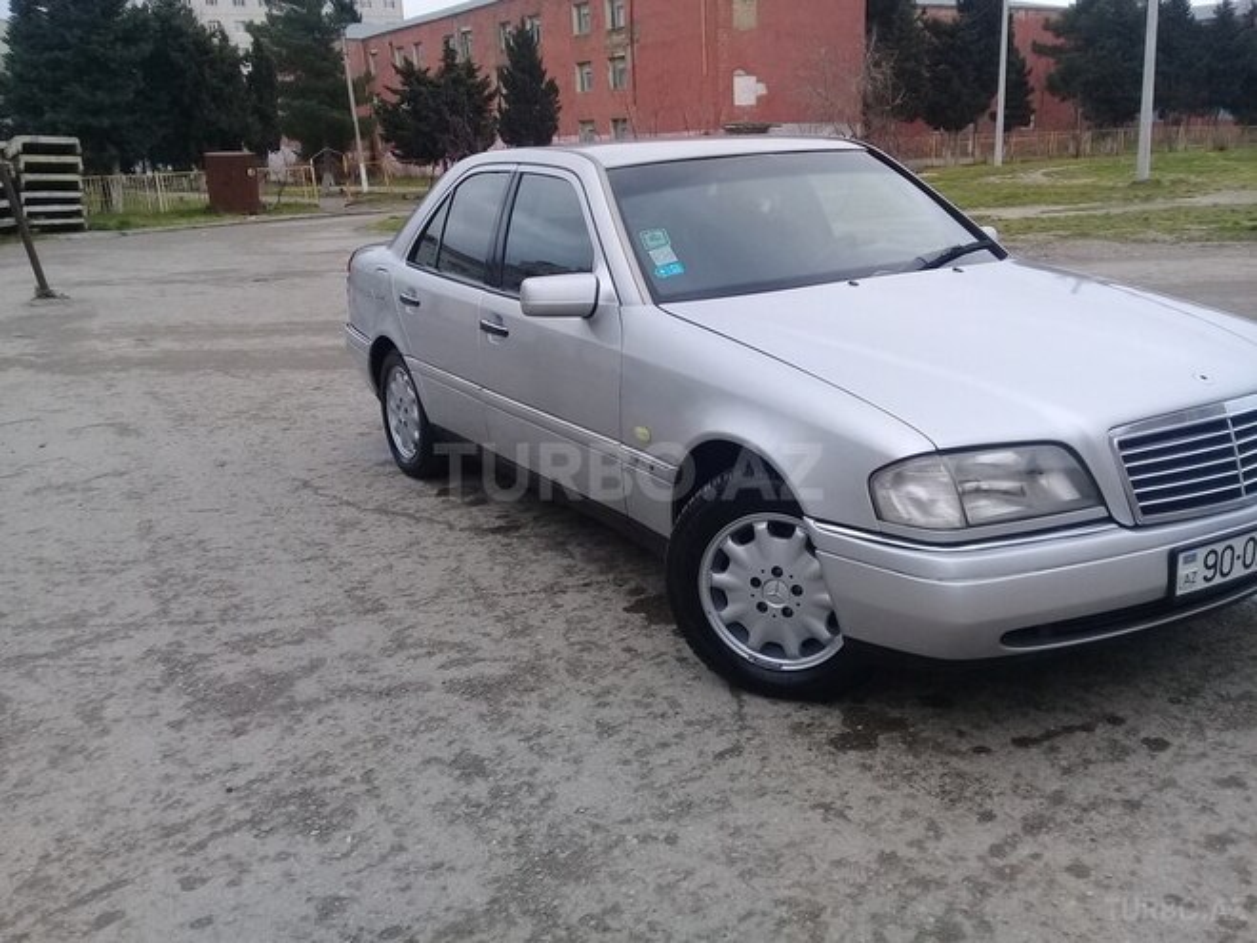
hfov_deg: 58.4
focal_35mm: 31
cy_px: 472
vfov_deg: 45.4
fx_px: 1126
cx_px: 628
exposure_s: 1/427
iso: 50
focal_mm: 3.3
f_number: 2.2
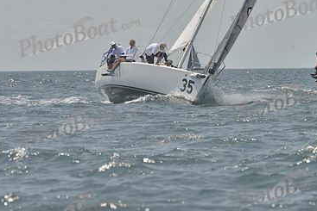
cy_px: 68
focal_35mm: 348
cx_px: 186
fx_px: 3065
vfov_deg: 4.0
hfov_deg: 5.9
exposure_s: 1/1000
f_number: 9
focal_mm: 220
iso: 280
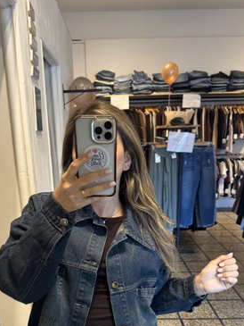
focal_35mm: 35
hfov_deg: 40.6
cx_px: 105
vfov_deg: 51.3
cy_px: 226
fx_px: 329
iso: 125
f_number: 1.78
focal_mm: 6.76
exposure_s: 1/50
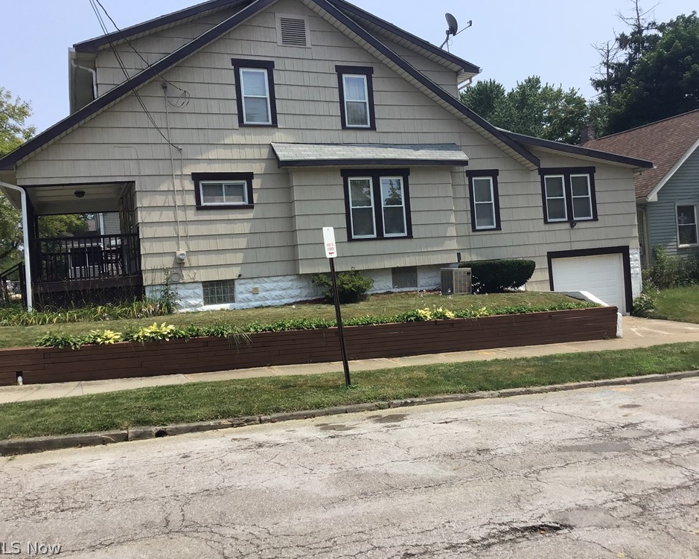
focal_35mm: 33
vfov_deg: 44.5
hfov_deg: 54.2
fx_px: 683
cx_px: 365
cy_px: 274
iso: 25
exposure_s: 1/1381
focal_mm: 3.3
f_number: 2.4
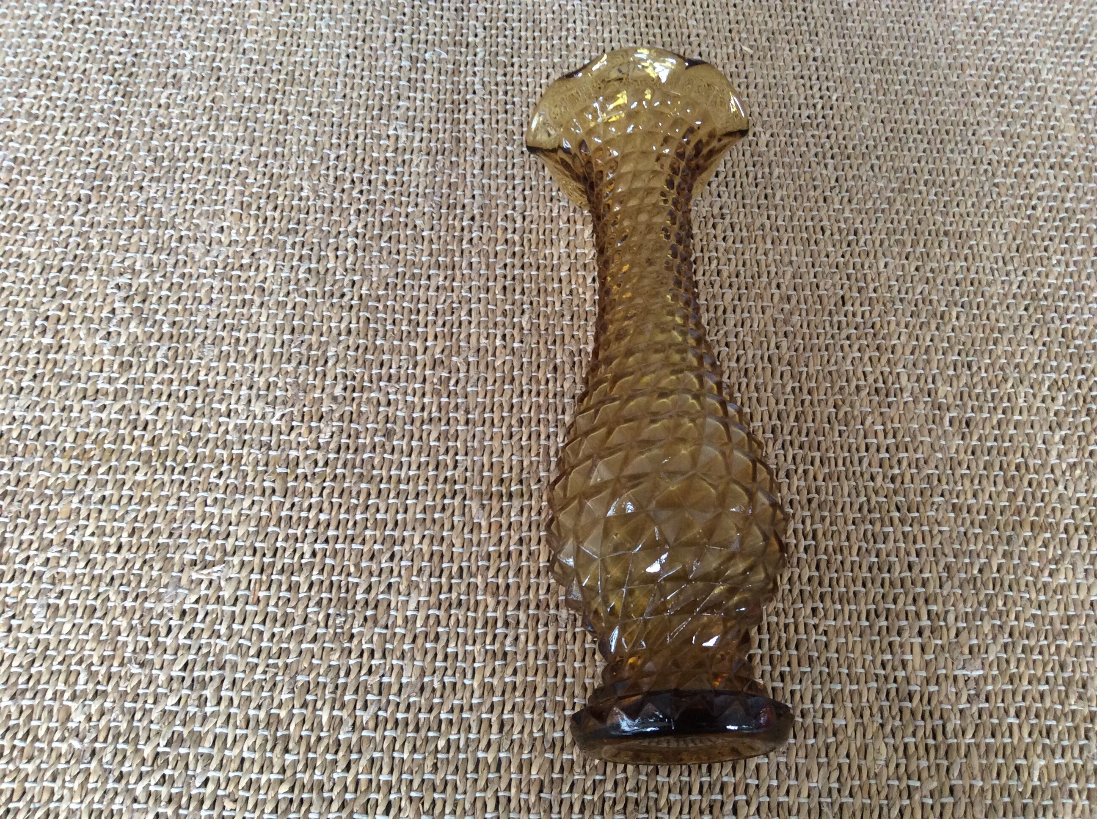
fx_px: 1013
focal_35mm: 32
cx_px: 548
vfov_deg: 44.1
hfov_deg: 56.9
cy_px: 410
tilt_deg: -62.1
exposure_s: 1/25
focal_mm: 3.3
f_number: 2.4
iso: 100
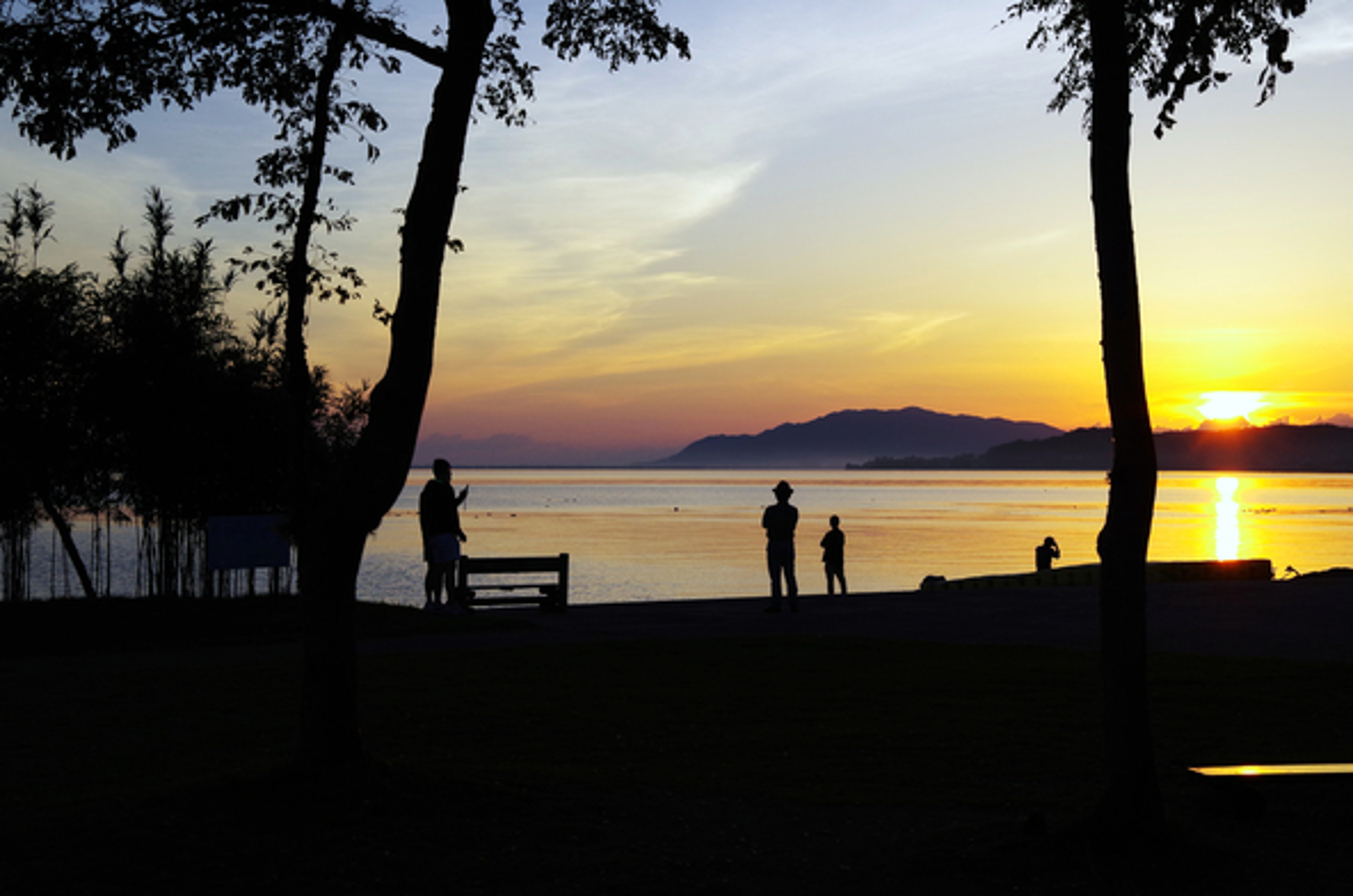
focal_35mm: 54
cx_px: 676
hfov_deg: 36.9
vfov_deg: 24.9
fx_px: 2025
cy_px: 448
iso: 400
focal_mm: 36
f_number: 9
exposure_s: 1/400
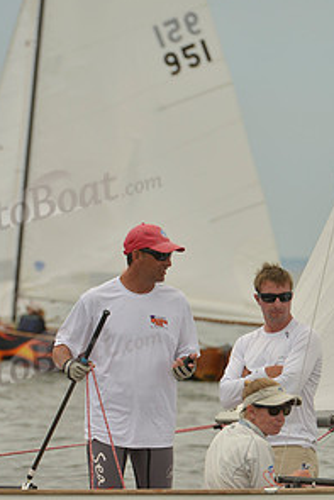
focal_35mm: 393
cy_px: 427
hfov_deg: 3.5
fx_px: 5462
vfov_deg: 5.2
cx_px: 250
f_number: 7.1
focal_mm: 200
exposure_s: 1/2500
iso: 400
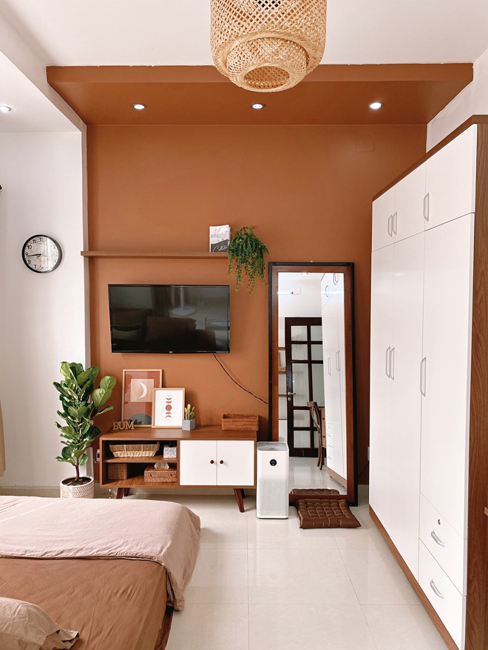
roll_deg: -1.3
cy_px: 325
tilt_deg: -3.3
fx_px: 489
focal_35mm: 26
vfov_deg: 67.3
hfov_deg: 53.1
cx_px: 244
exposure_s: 1/122
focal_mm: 4.25
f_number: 1.8
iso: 64
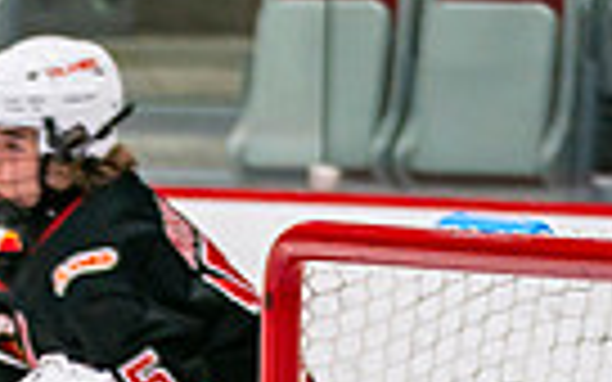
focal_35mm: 706
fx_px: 11775
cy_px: 989
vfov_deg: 1.9
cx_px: -90
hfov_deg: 3.0
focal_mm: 130
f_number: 2.8
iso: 1000
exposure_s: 1/640
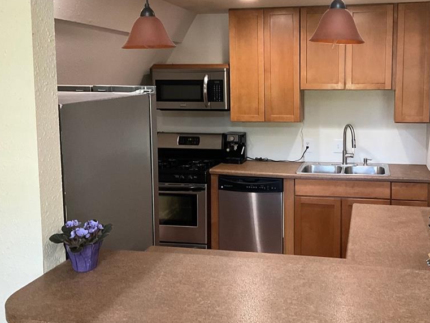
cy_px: 128
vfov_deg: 36.7
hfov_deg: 47.2
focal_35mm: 39
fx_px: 485
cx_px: 283
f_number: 1.8
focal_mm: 3
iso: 250
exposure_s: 1/60
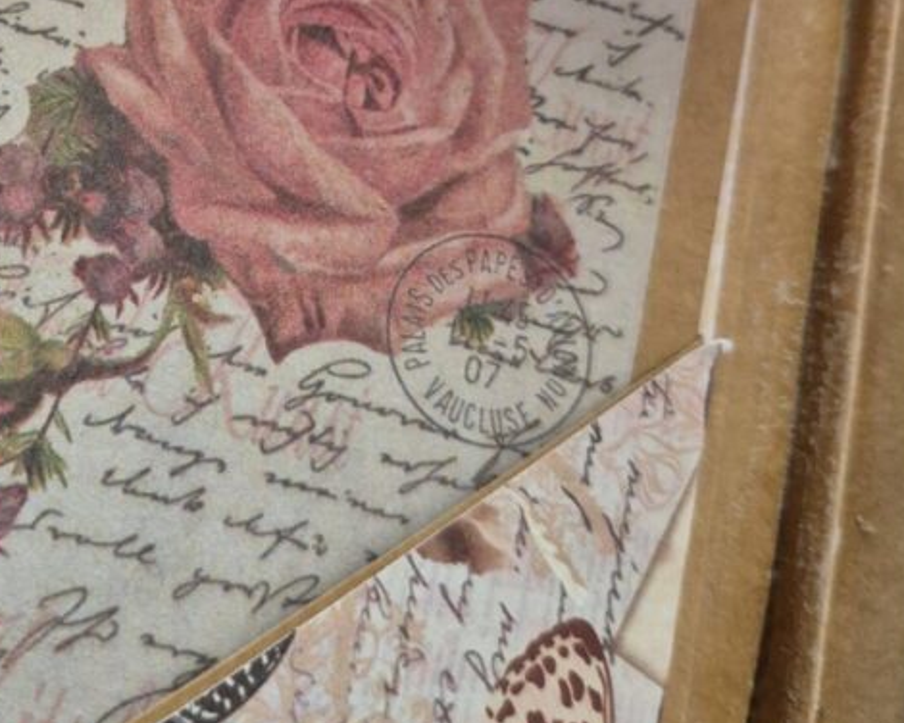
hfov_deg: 35.3
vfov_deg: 28.4
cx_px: 156
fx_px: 1365
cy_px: 53
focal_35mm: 51
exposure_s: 1/100
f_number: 1.8
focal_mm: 5.4
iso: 640
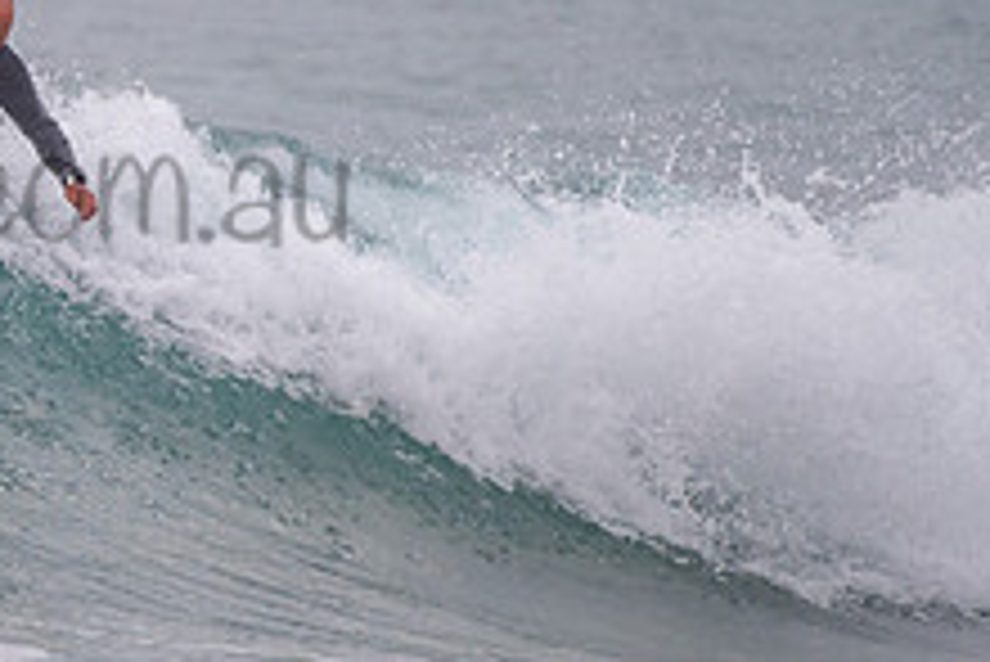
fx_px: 44385
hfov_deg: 1.3
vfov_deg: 0.9
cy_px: 150
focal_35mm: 1613
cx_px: -124
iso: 560
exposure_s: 1/800
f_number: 5.6
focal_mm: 500
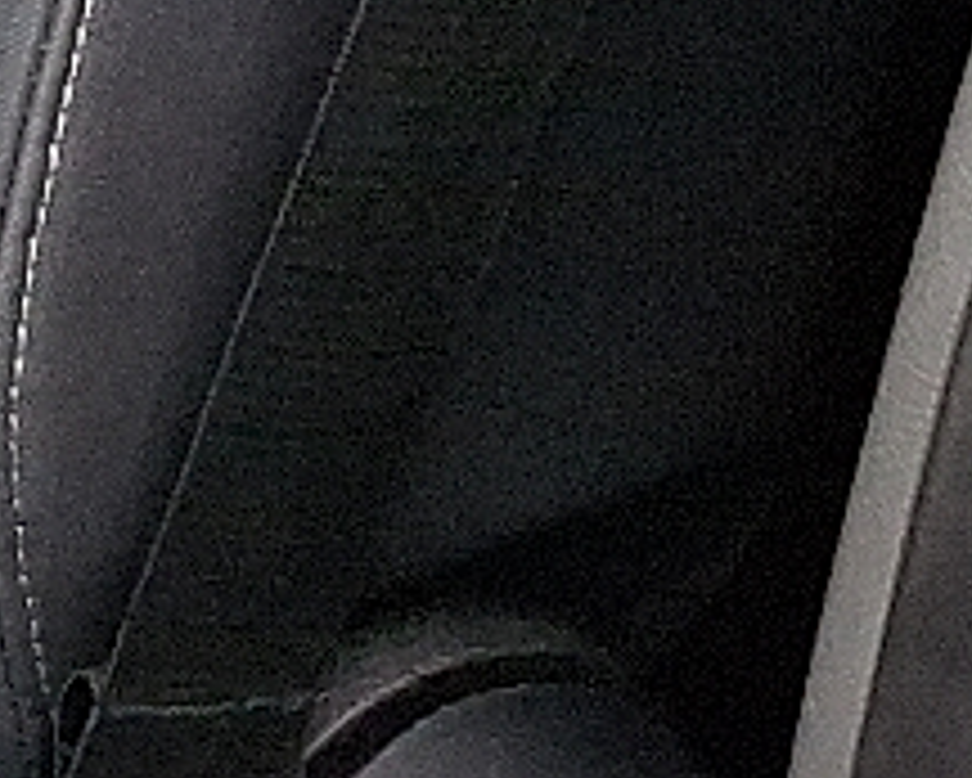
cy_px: -1156
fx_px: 5209
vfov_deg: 7.9
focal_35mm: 181
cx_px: -2128
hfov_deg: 8.5
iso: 45
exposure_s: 1/100
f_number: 1.8
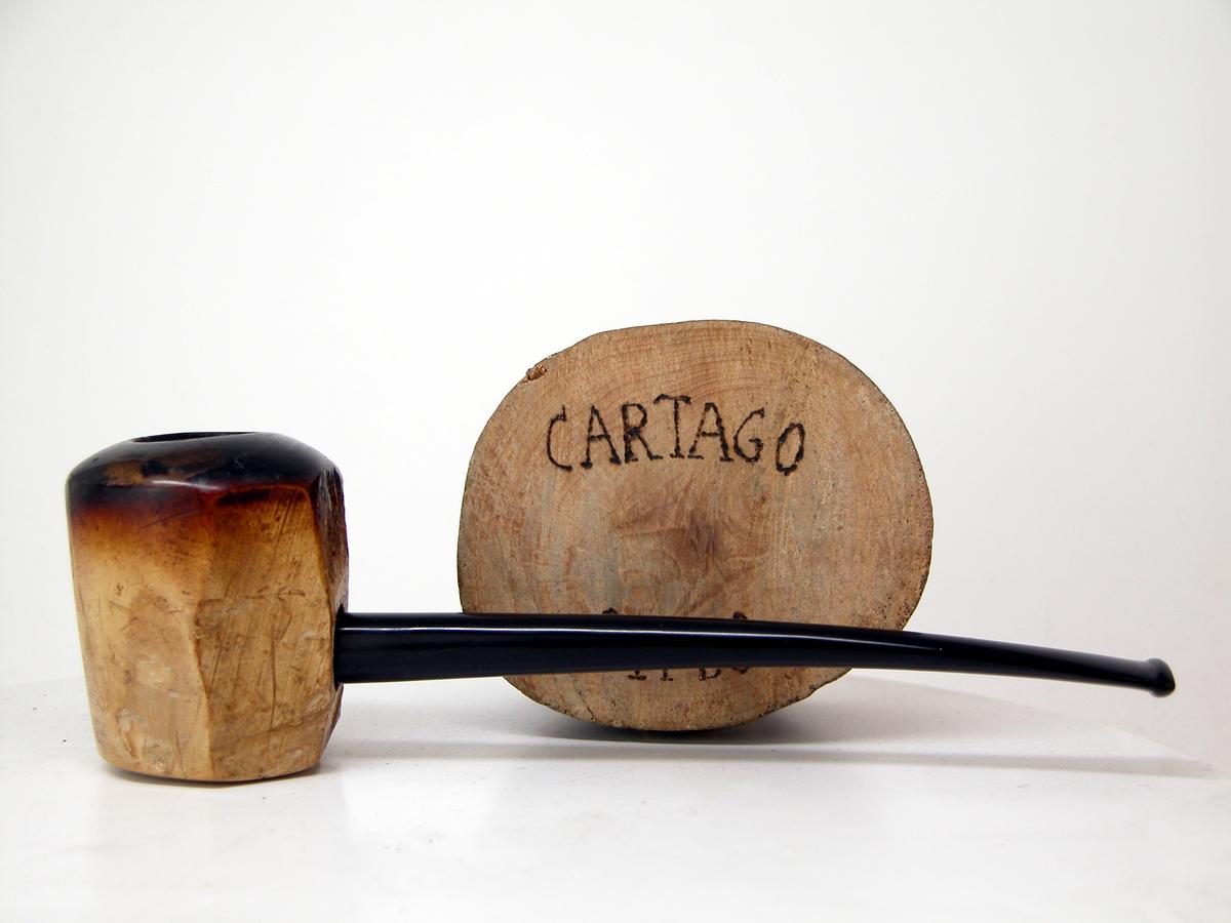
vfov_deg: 21.3
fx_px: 2454
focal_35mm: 69
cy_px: 462
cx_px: 616
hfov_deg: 28.2
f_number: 3.3
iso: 100
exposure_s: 1/95.7
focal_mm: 17.8
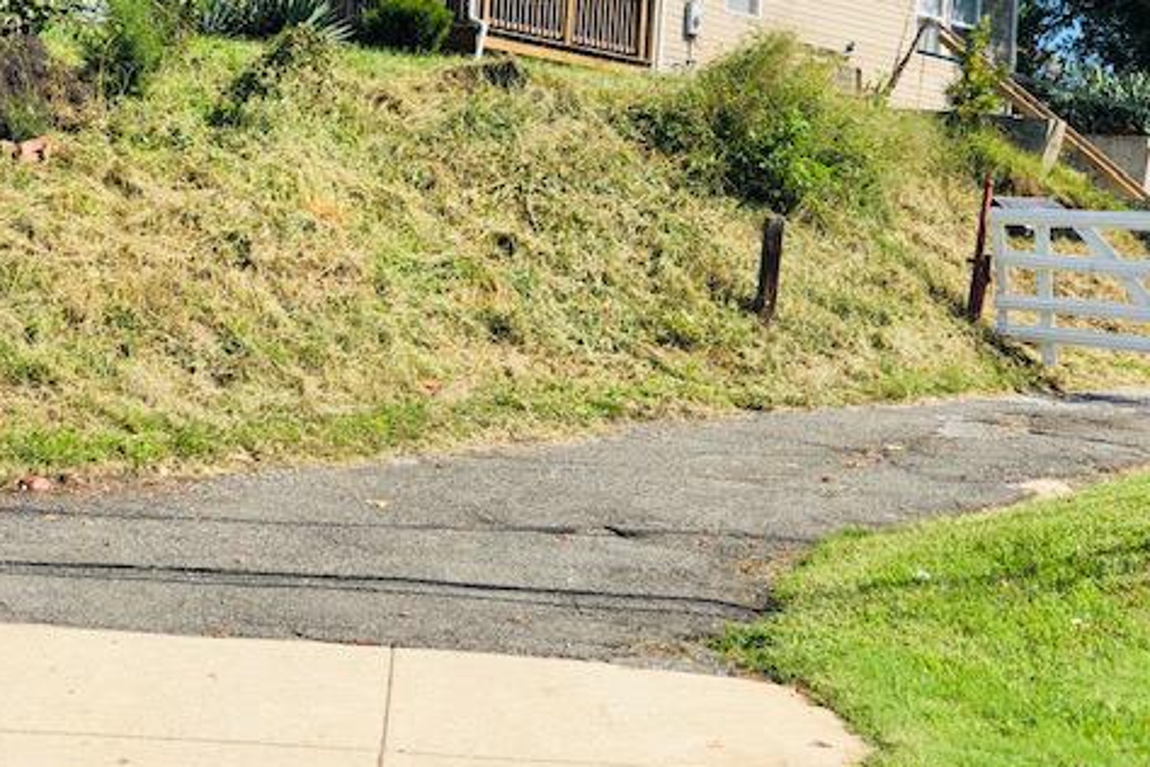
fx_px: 2332
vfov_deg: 18.5
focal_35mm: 73
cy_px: 172
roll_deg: -4.5
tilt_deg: +5.3
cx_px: 570
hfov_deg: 27.7
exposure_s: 1/1091
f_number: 2.4
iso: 16
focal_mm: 6
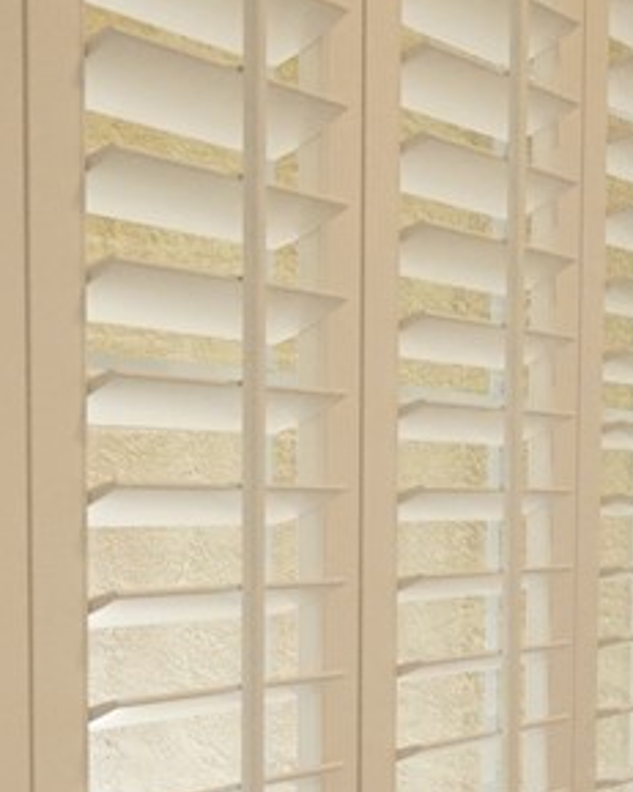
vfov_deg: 27.9
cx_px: 471
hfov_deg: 22.6
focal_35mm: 67
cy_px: 589
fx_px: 1570
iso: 5000
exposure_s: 1/250
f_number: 5.6
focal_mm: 19
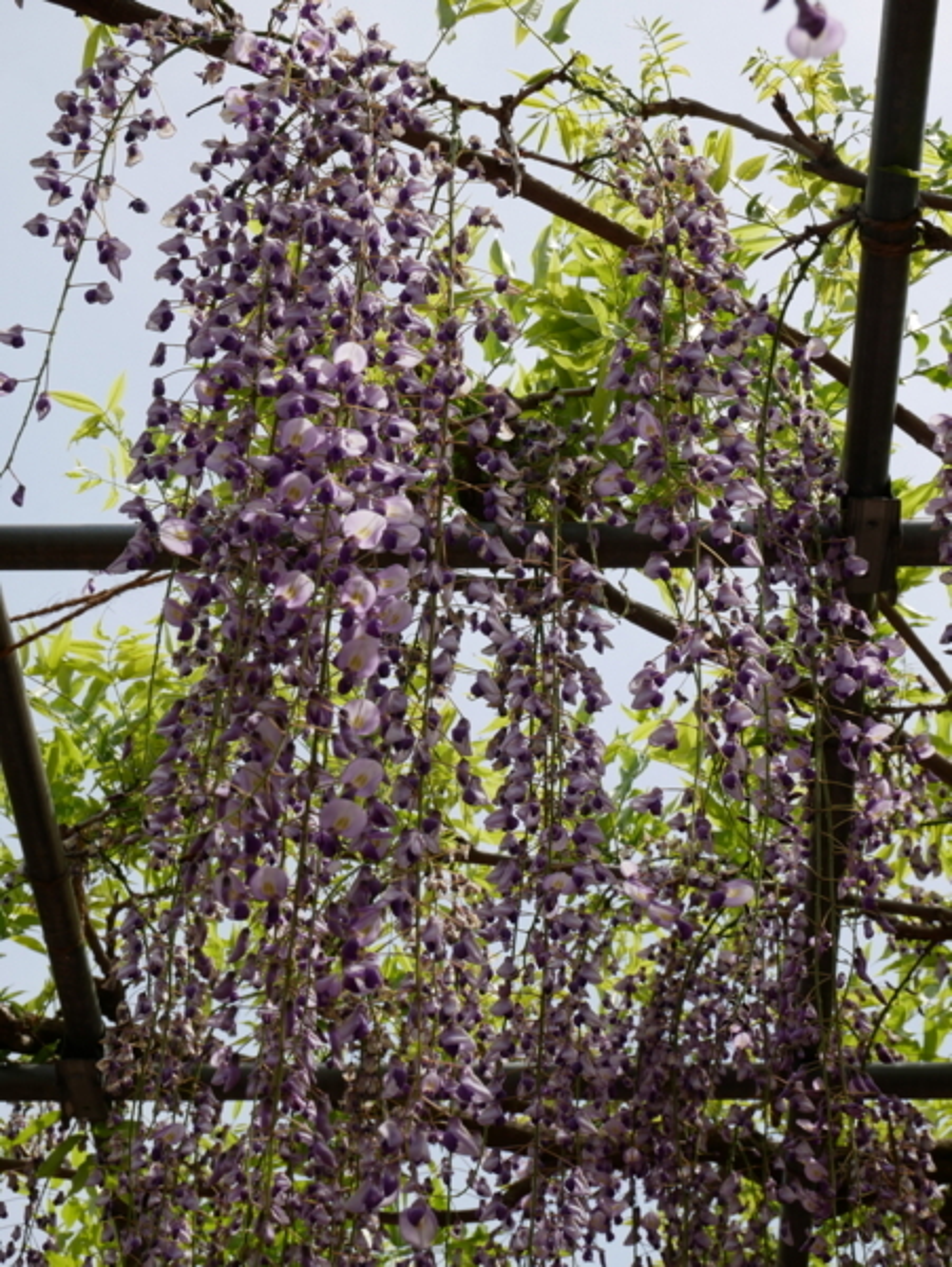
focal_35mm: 66
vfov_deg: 29.4
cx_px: 476
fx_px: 2417
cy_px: 634
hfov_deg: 22.3
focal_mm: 33
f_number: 9
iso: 200
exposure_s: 1/320
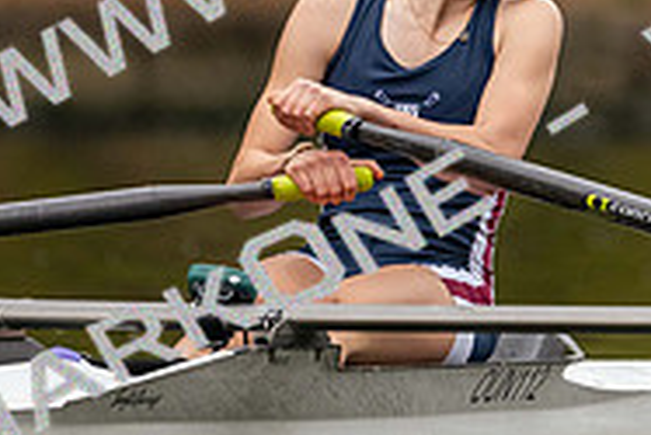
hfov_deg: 1.7
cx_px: 390
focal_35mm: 1242
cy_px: 137
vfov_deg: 1.1
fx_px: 22476
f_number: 4.5
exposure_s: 1/2500
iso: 2500
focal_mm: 400
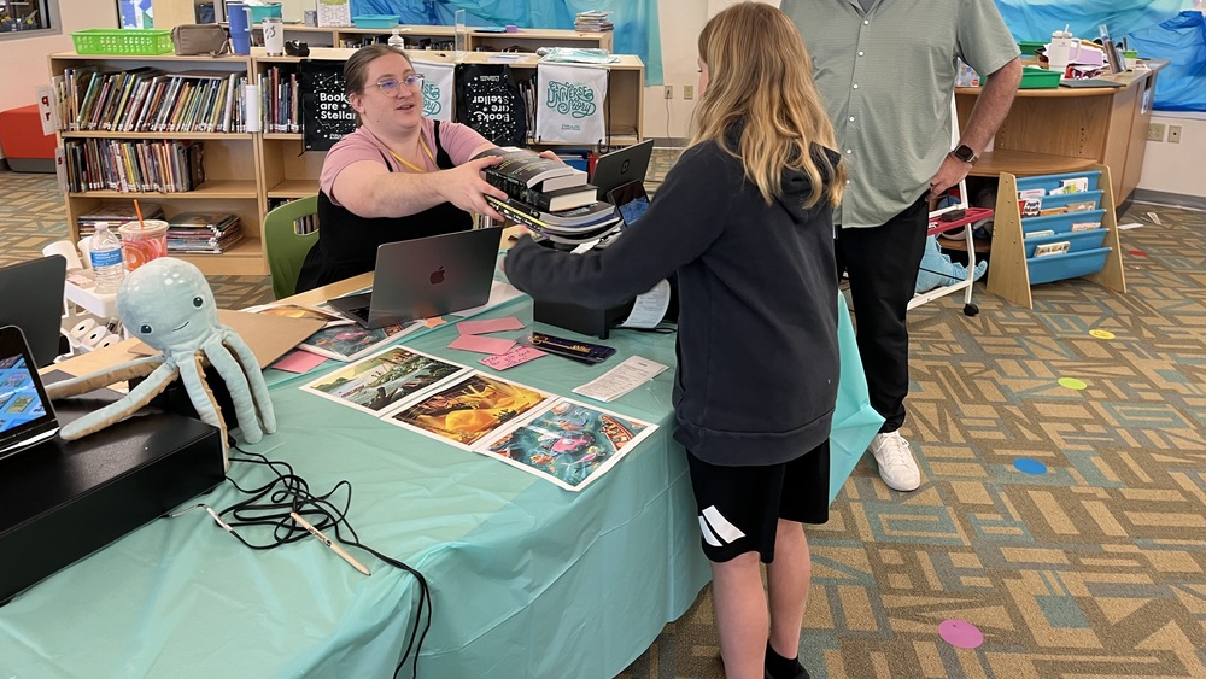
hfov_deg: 66.0
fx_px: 928
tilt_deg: -20.3
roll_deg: +1.4
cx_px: 615
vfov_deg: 39.7
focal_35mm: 29
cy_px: 221
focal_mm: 5.1
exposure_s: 1/61
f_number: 1.6
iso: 100
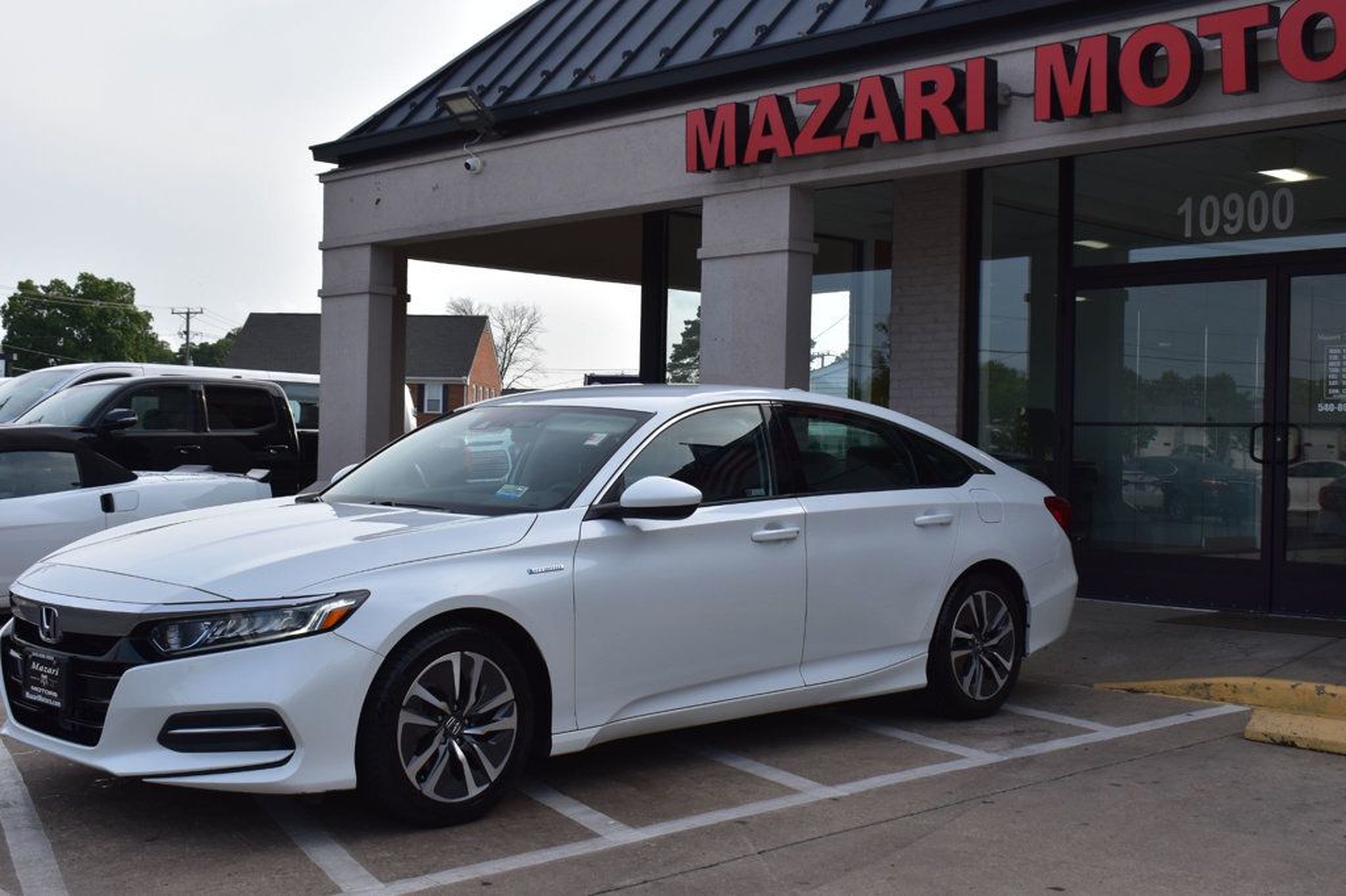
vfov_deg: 29.8
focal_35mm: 45
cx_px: 673
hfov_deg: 43.6
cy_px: 448
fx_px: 1682
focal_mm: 30
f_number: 11
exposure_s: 1/400
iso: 400
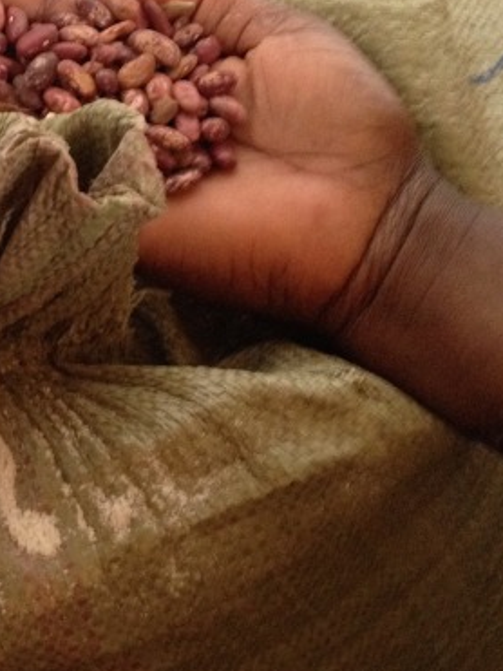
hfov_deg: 18.3
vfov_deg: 24.9
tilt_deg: -52.4
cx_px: -24
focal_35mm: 78
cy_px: 230
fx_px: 1512
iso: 320
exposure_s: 1/20
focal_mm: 4.28
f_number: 2.4
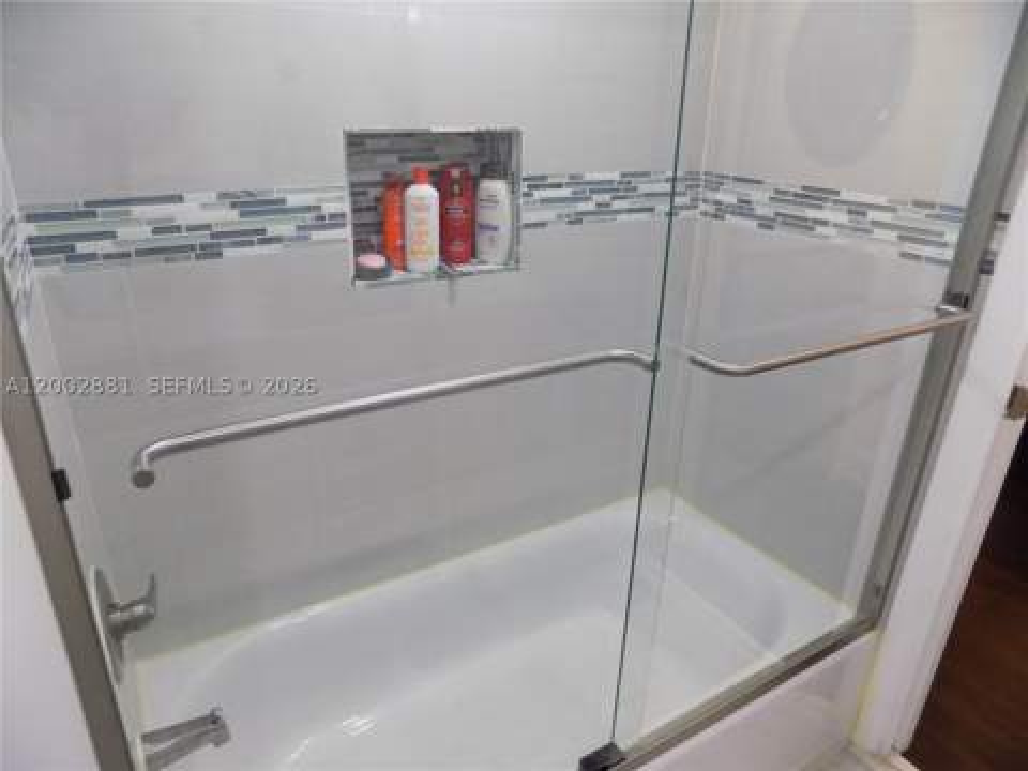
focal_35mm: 23
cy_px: 386
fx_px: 683
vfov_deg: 58.9
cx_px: 514
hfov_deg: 73.9
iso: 360
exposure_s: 1/30
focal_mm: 4
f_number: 3.1
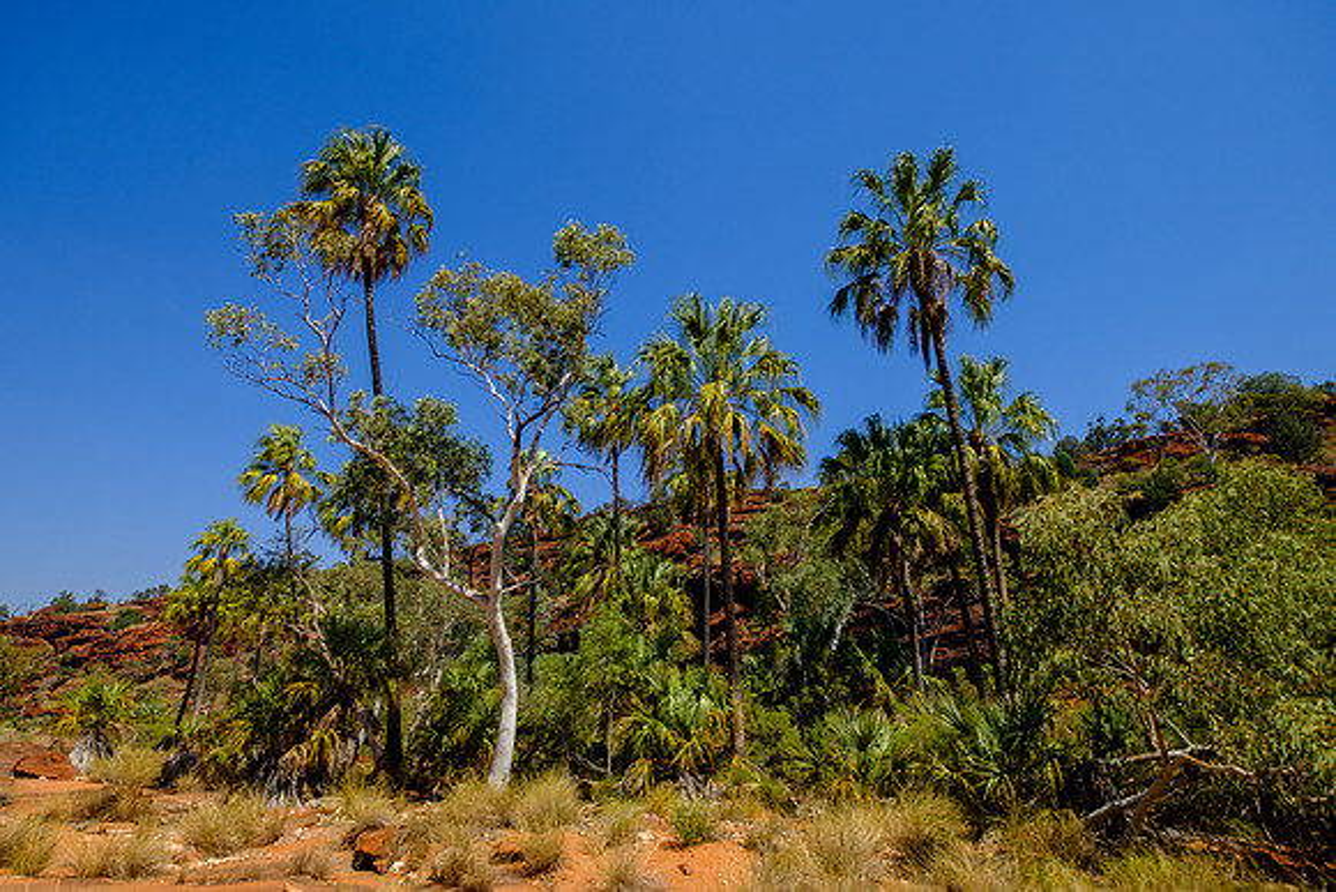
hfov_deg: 90.0
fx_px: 668
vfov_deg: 67.4
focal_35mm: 18
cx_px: 668
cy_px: 446
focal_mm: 12
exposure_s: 1/1250
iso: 200
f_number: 5.6
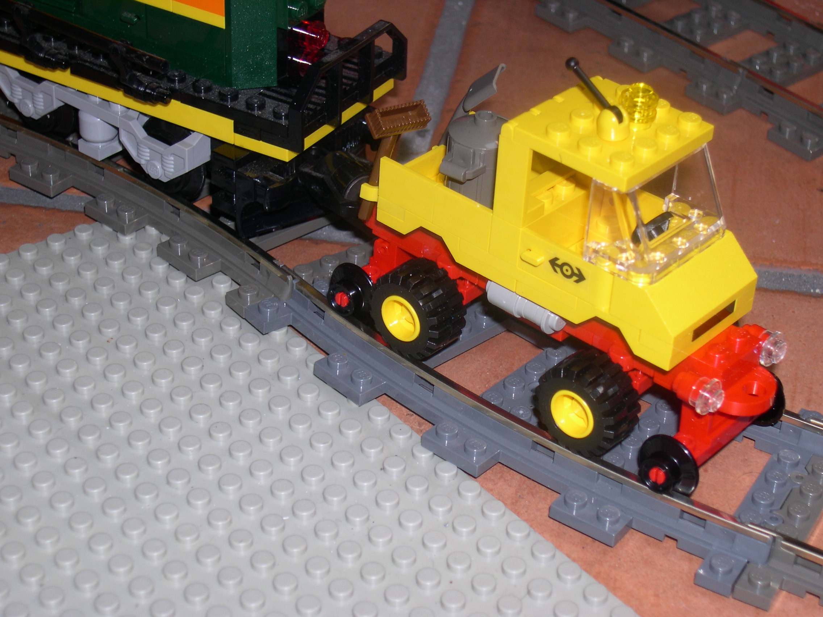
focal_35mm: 77
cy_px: 308
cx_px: 412
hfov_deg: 25.3
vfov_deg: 19.1
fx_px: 1831
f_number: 4
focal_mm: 16.3
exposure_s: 1/60
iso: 100
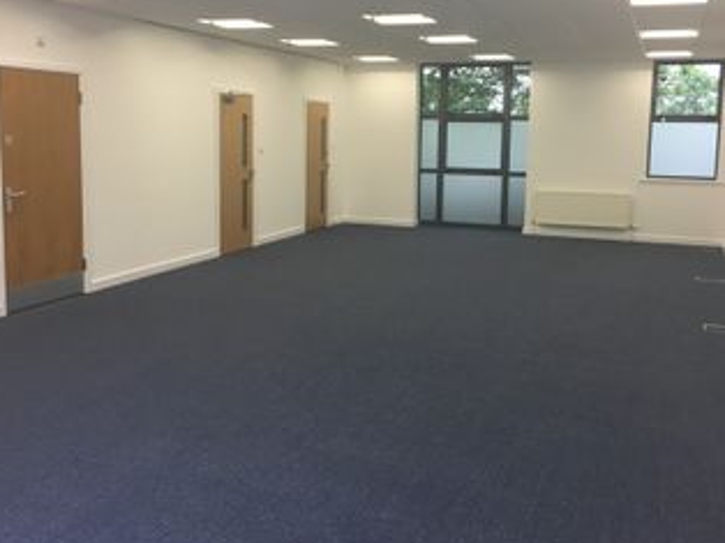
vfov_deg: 38.5
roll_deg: -1.2
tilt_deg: -7.0
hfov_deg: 50.2
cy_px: 220
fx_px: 774
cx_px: 374
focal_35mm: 37
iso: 40
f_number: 2.2
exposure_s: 1/33
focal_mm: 4.15
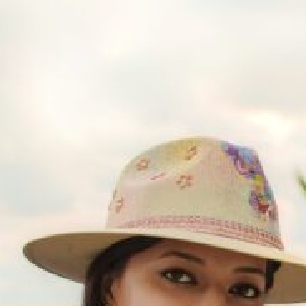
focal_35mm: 186
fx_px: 1858
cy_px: 284
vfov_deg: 9.4
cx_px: 348
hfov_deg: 9.3
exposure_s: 1/100
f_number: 4
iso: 200
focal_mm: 35
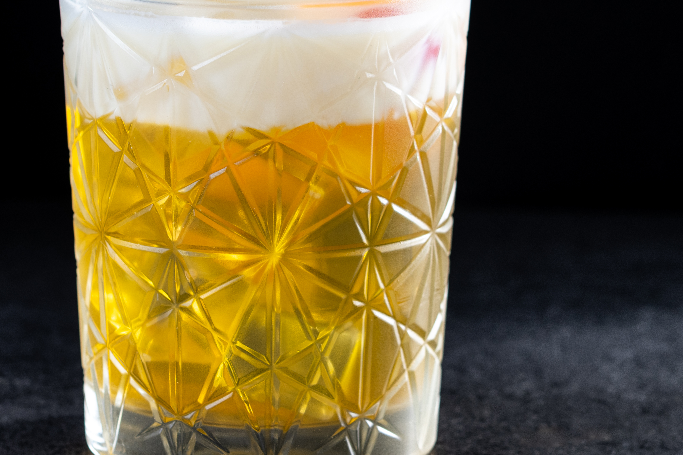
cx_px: 471
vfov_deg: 8.8
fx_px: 2960
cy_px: 110
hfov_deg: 13.1
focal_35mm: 156
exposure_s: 1/200
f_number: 5
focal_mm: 60
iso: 100
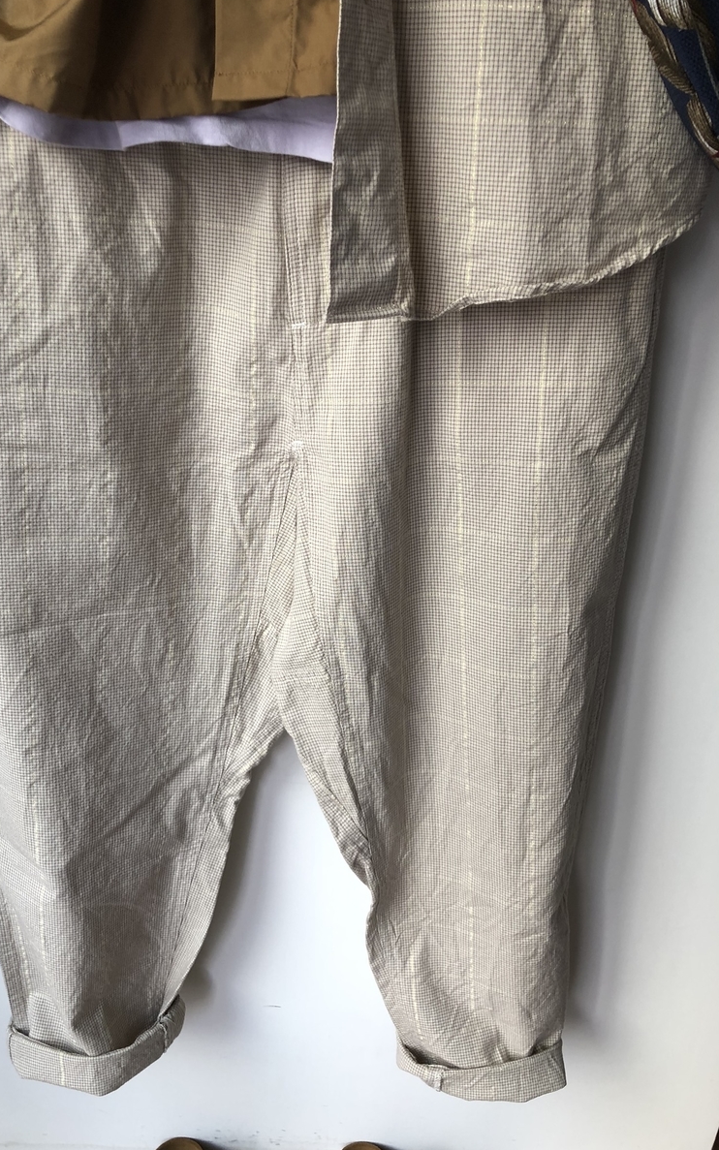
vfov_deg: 62.9
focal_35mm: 30
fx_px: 940
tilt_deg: -26.8
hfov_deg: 41.7
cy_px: 573
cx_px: 294
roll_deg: +0.1
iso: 50
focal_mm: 4
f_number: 1.8
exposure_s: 1/100
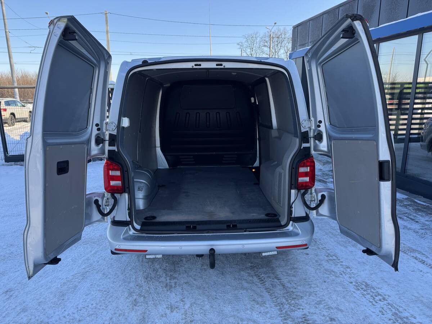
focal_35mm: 24
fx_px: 300
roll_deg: +0.7
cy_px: 162
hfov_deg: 71.6
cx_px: 216
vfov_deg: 56.8
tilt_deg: -11.1
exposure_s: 1/700
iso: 80
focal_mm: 6.76
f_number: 1.78
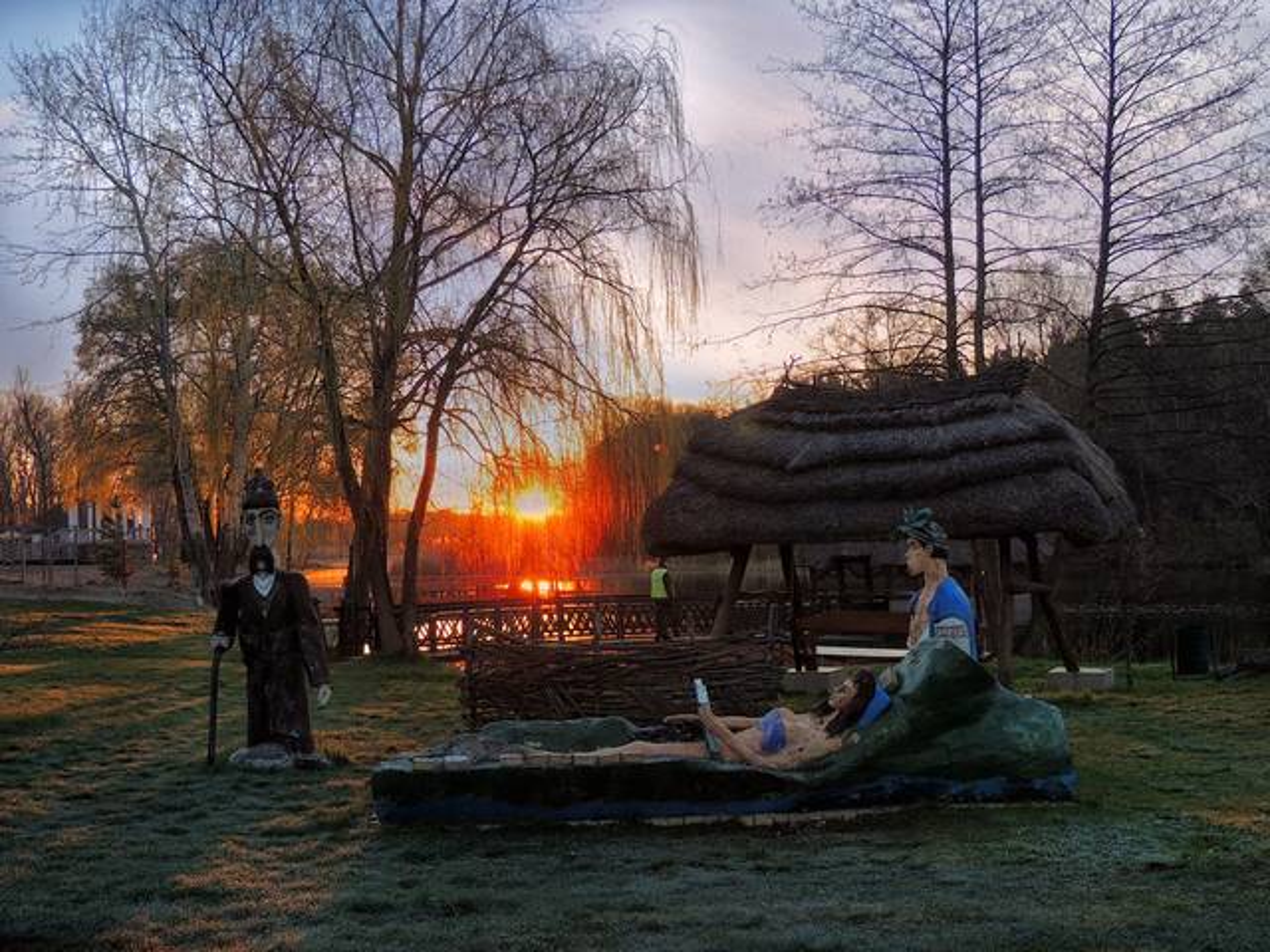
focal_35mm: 43
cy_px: 476
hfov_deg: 43.9
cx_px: 635
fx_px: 1578
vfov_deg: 33.6
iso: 100
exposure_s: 1/125
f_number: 3.4
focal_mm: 7.6
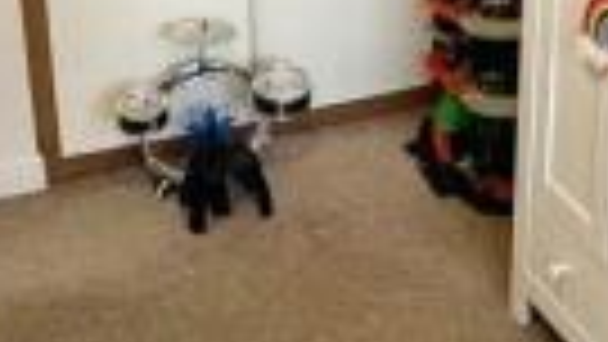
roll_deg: -1.7
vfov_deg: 18.3
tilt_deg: -22.3
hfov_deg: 29.8
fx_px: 1064
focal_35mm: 66
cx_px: 606
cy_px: 137
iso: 200
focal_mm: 2.22
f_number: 2.2
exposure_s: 1/99
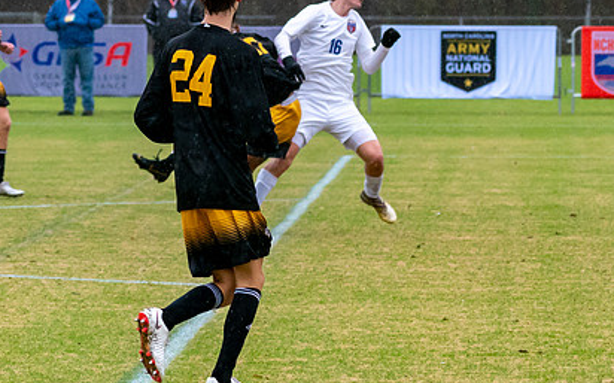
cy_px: 35
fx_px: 6489
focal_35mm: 388
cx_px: 213
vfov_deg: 3.4
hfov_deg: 5.4
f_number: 5.6
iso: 3200
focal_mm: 130
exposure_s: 1/1000
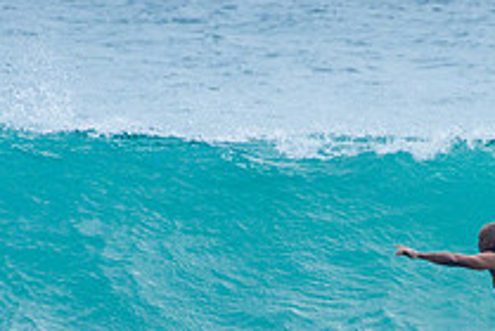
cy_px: 382
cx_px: 424
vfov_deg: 0.9
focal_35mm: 1525
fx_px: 20998
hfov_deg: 1.4
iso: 500
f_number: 10
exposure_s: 1/2000
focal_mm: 400
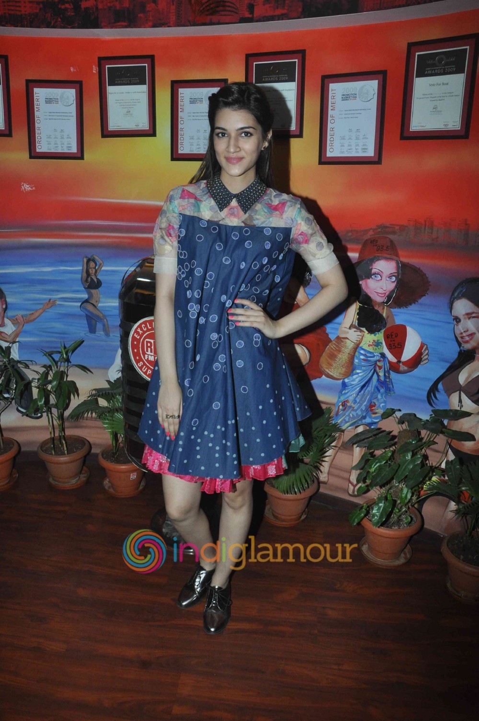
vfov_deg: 67.4
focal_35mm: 27
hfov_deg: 47.8
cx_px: 240
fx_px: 540
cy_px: 360
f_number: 10
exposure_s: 1/200
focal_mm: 18
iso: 800
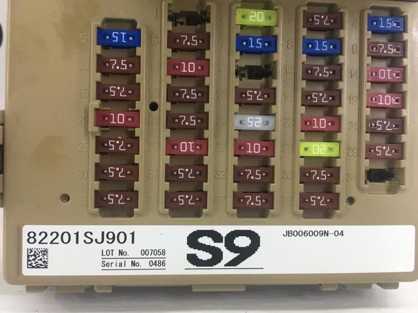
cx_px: 209
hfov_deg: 61.7
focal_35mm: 29
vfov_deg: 48.2
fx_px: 350
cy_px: 156
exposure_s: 1/33
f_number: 2.2
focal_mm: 4.15
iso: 25
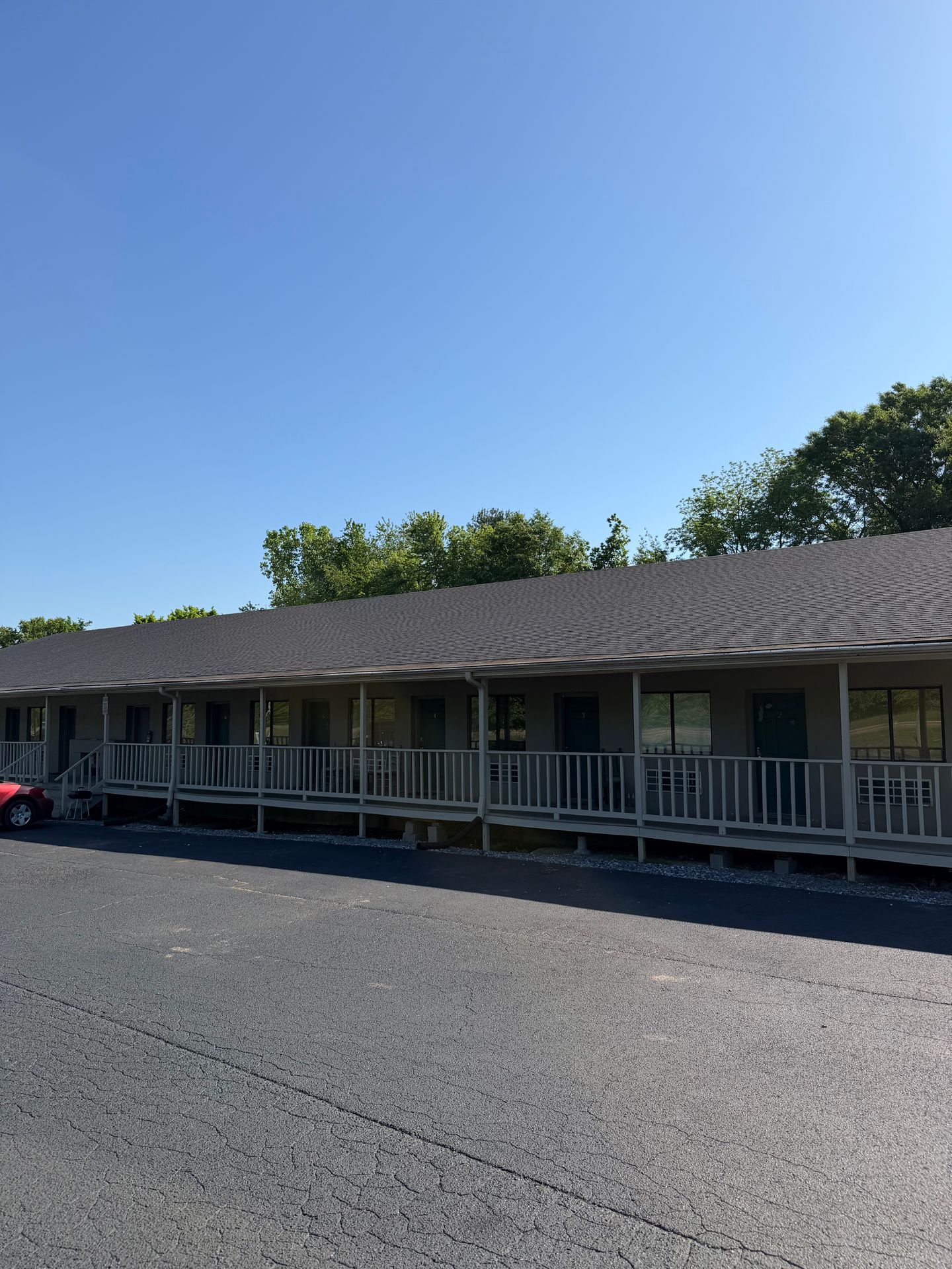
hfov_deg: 56.8
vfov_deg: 71.6
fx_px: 880
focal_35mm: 24
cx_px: 476
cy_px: 634
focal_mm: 6.76
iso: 80
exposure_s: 1/5714
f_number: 1.78
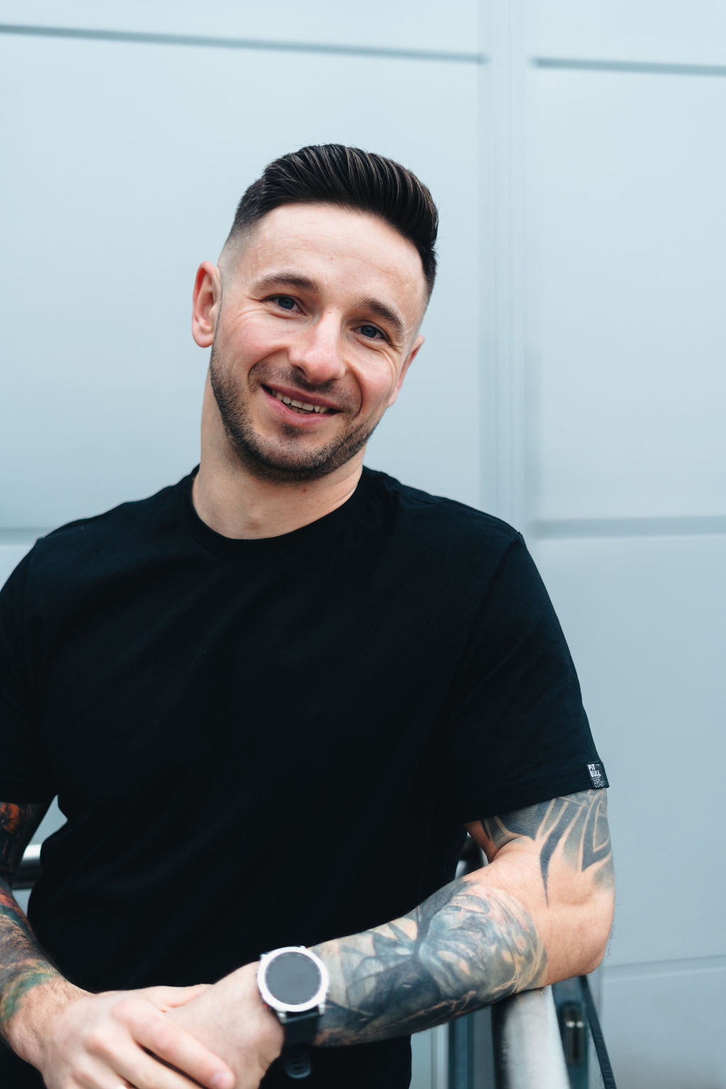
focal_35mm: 50
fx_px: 1512
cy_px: 544
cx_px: 363
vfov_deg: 39.6
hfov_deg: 27.0
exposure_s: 1/250
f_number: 1.8
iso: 80
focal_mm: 50
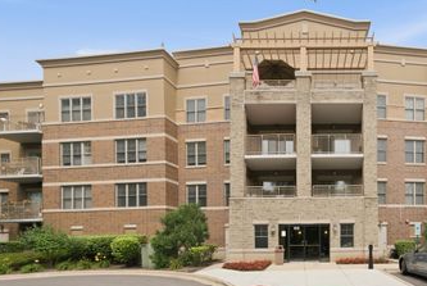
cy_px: 191
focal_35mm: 18
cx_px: 306
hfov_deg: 84.5
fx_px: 214
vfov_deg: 65.7
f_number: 9
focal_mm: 12
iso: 100
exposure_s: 1/125
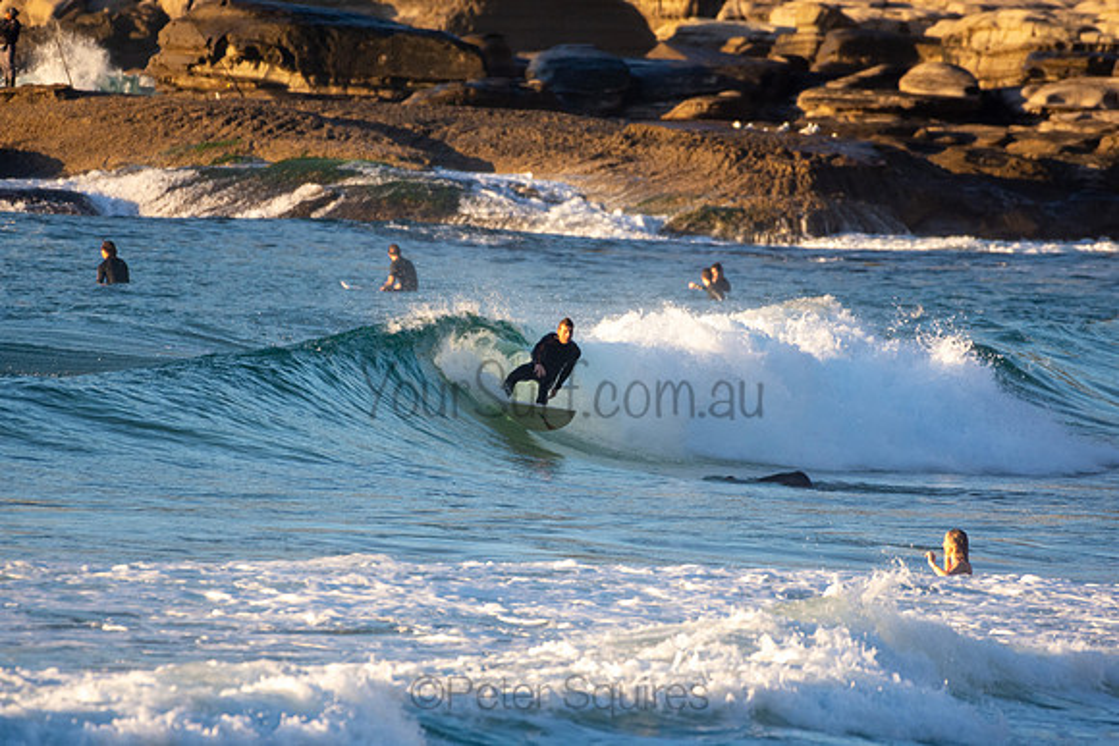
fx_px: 23317
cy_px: 373
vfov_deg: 1.8
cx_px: 560
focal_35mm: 750
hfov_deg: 2.7
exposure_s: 1/1000
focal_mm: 500
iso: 500
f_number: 5.6
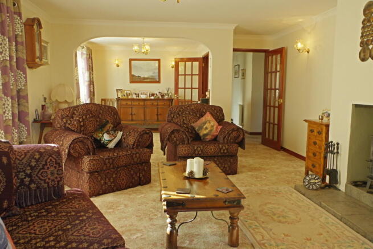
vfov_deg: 48.0
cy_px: 124
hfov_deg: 67.4
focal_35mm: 27
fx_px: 280
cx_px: 186
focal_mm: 18
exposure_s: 1/125
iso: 1600
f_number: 5
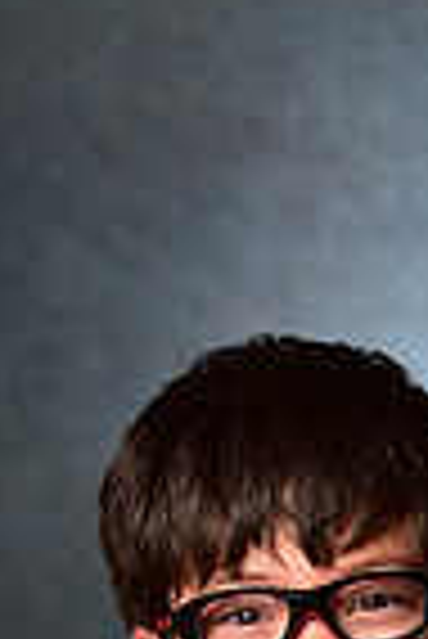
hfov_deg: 3.5
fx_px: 6902
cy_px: 1098
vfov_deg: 5.2
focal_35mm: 388
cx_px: 394
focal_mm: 95
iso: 250
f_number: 4.5
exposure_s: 1/250
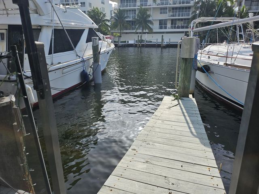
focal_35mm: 24
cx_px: 130
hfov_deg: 71.6
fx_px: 180
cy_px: 97
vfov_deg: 56.8
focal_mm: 5
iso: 50
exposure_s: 1/3126
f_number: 1.8
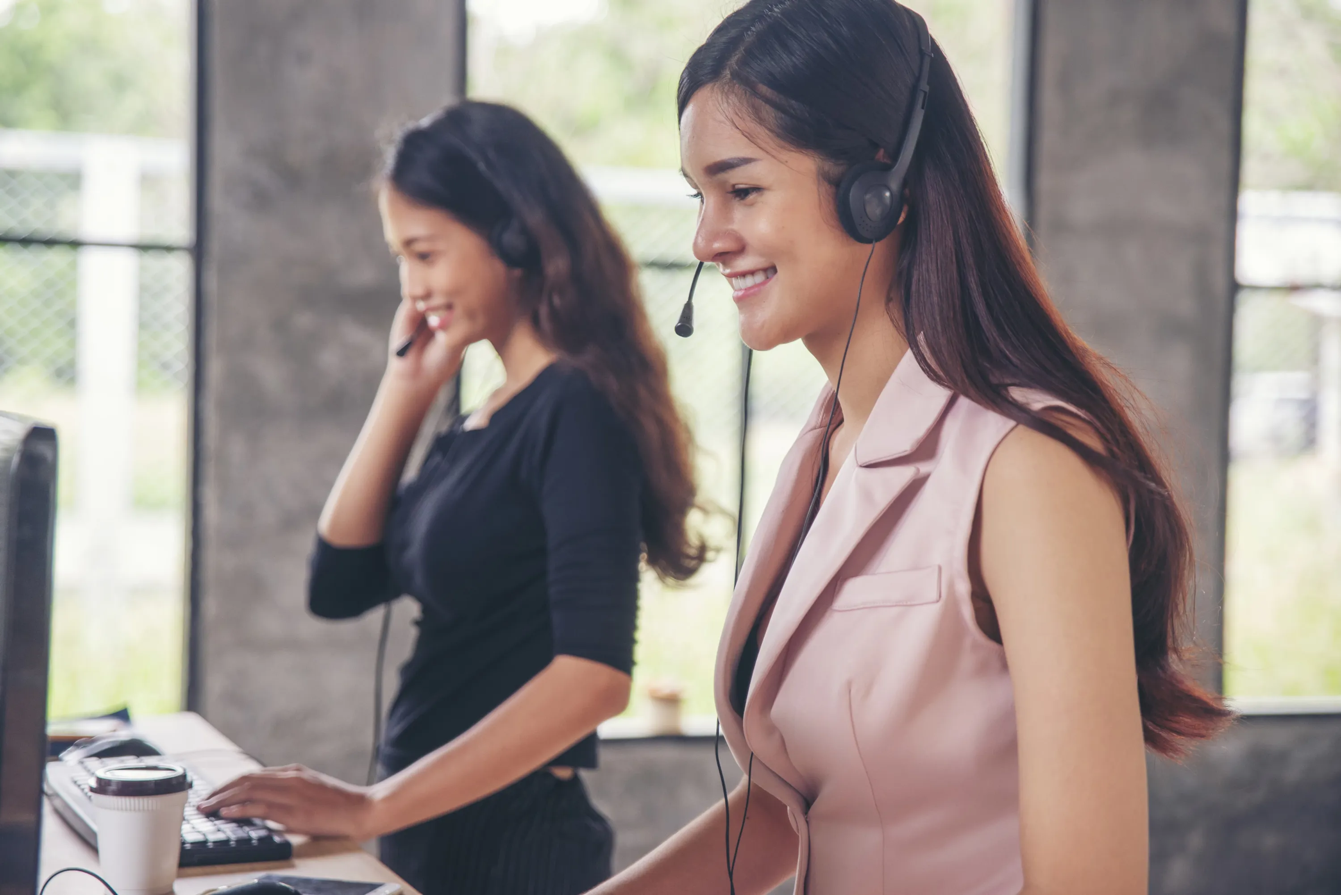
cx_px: 670
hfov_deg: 28.8
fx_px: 2608
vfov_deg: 19.5
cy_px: 448
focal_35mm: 70
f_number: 2.8
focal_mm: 70
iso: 800
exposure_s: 1/640
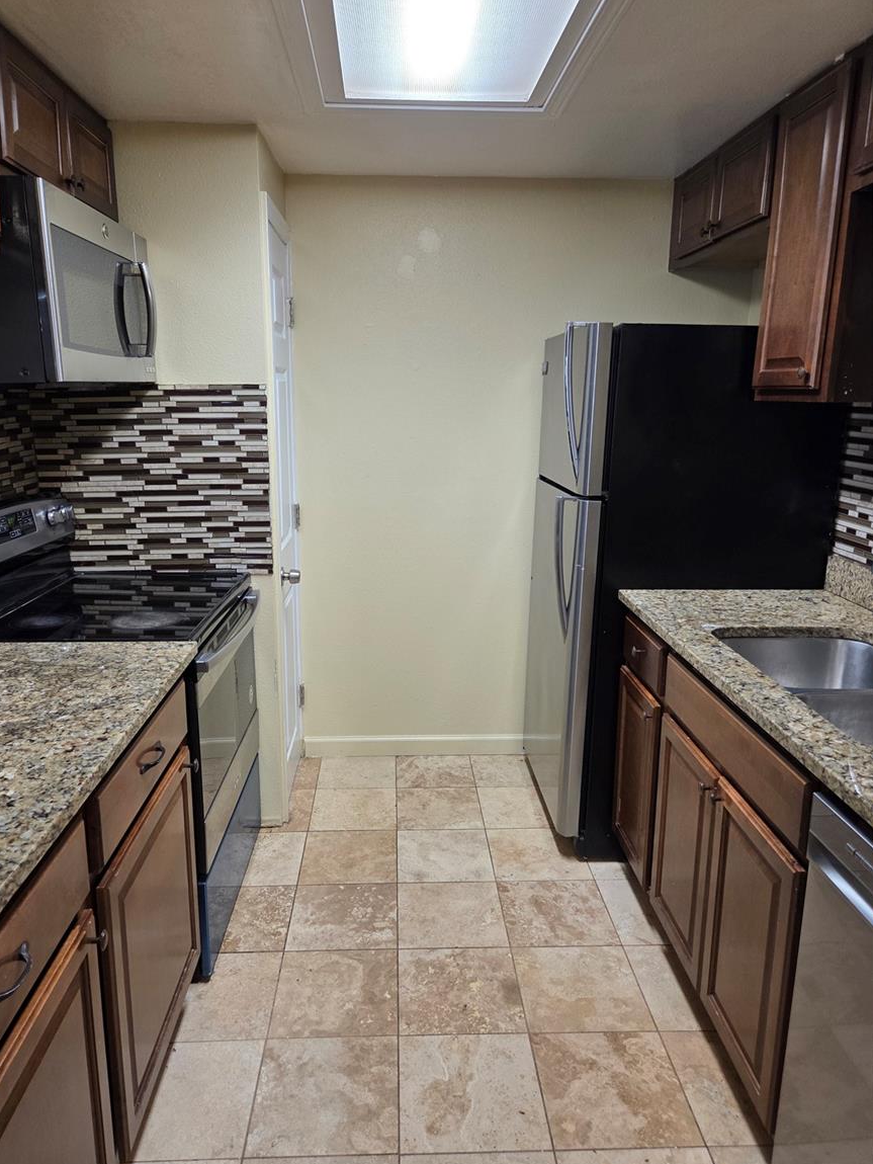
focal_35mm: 24
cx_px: 420
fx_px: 807
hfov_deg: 56.8
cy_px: 588
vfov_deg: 71.6
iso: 160
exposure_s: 1/120
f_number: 1.8
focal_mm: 5.4
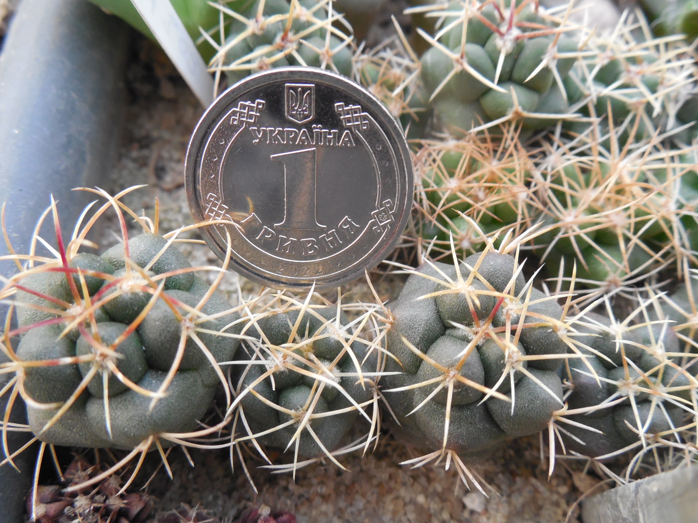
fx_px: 625
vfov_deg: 45.4
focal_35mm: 31
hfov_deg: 58.4
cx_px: 349
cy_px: 262
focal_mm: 5.6
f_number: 3.6
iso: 360
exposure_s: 1/30
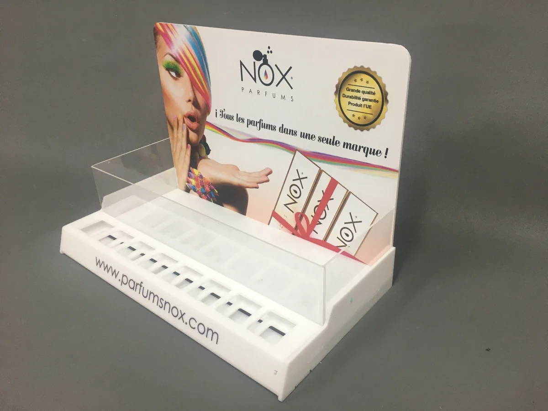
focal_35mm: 29
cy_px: 206
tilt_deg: -27.0
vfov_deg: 48.2
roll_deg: +1.5
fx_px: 459
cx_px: 274
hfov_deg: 61.7
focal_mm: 4.15
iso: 40
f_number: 2.2
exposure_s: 1/33
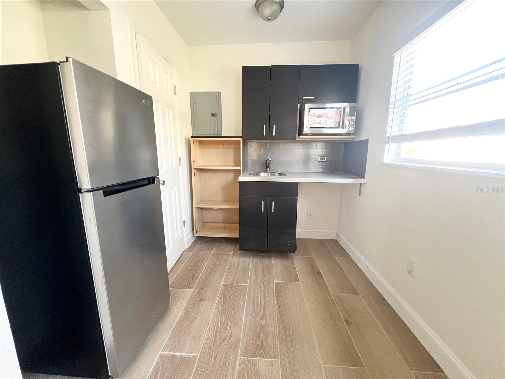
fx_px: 190
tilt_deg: -11.4
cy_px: 190
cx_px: 252
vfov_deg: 89.9
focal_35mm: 13
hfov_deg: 106.2
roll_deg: +0.3
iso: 250
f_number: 1.8
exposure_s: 1/72
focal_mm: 1.57
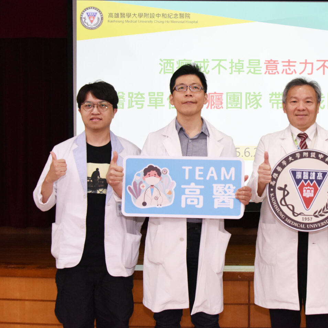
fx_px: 718
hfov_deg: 25.3
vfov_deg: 25.7
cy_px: 162
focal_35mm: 67
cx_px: 258
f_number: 5.6
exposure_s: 1/200
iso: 2500
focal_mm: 50
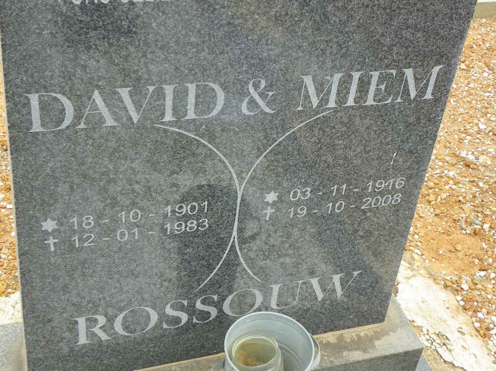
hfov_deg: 36.2
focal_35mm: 53
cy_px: 183
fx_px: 759
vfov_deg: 27.5
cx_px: 266
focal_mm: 8.2
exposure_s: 1/200
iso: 64
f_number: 3.2
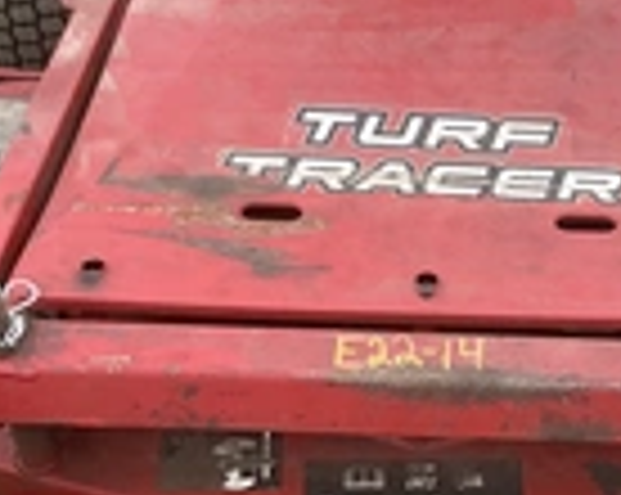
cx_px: 432
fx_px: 1505
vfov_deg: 18.5
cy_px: 418
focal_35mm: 82
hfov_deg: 23.2
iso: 25
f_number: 1.8
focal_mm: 3
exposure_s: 1/568
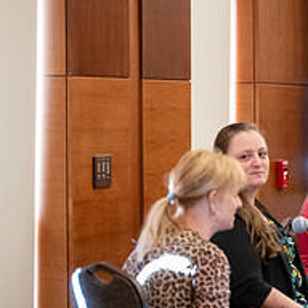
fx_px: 1963
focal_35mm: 195
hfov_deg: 8.9
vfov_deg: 9.0
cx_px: 350
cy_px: 185
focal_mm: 75
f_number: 2.8
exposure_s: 1/250
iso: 3200
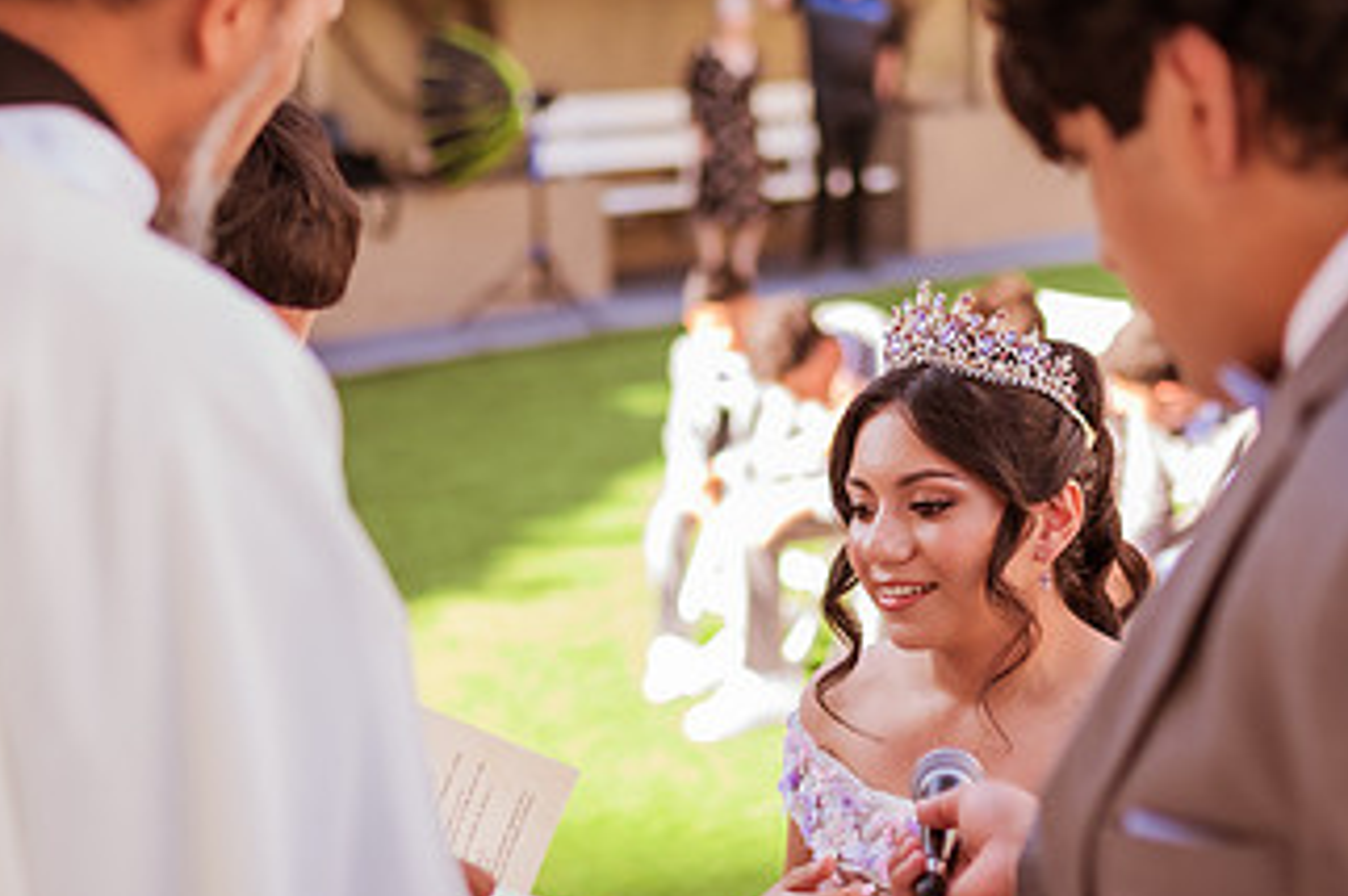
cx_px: 756
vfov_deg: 19.1
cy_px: 522
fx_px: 2656
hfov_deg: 28.5
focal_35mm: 71
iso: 125
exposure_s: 1/500
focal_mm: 35
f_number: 1.4
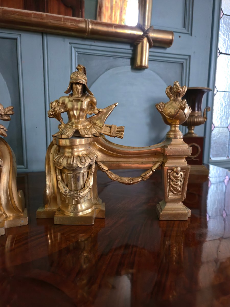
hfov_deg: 58.9
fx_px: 204
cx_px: 115
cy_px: 154
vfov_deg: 73.9
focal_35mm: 23
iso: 640
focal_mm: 5.4
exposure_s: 1/33.3
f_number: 1.8
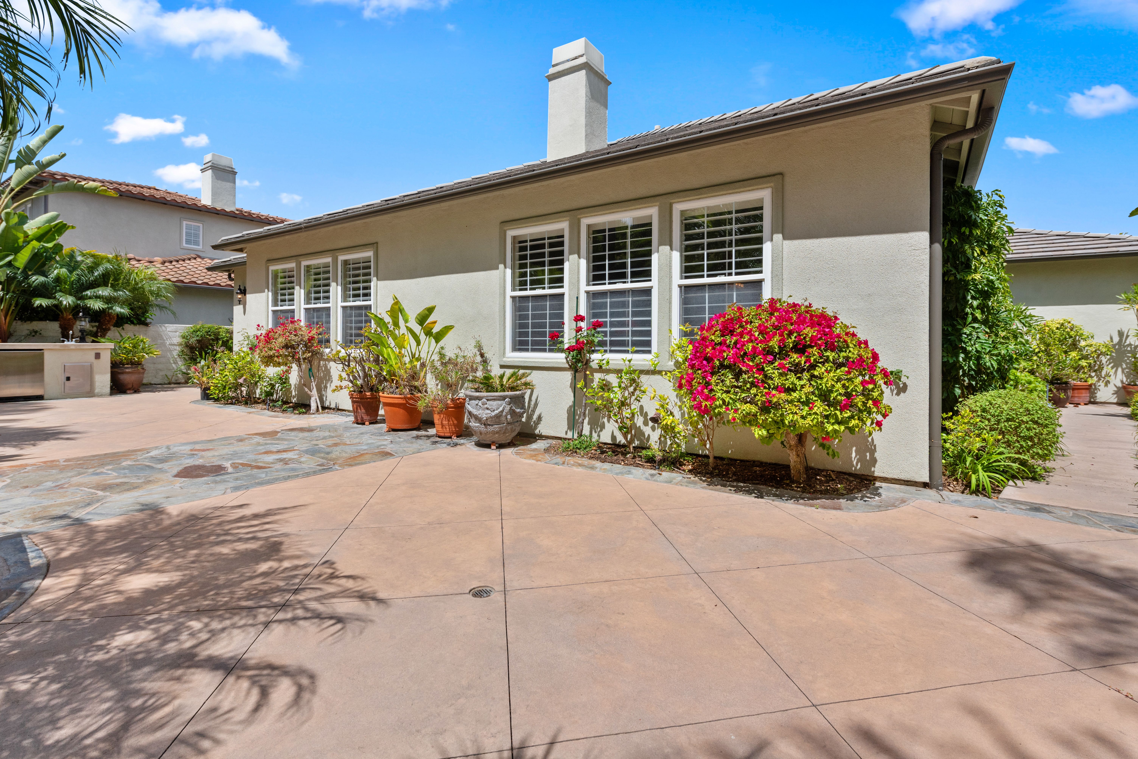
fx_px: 506
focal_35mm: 16
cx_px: 569
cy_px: 380
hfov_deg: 96.7
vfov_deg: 73.8
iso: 400
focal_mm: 16
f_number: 8
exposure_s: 1/2000
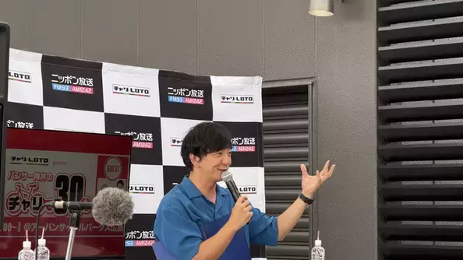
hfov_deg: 19.5
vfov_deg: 11.0
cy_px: 173
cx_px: 232
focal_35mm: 110
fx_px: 1350
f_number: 2.8
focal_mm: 16.89
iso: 80
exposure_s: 1/121
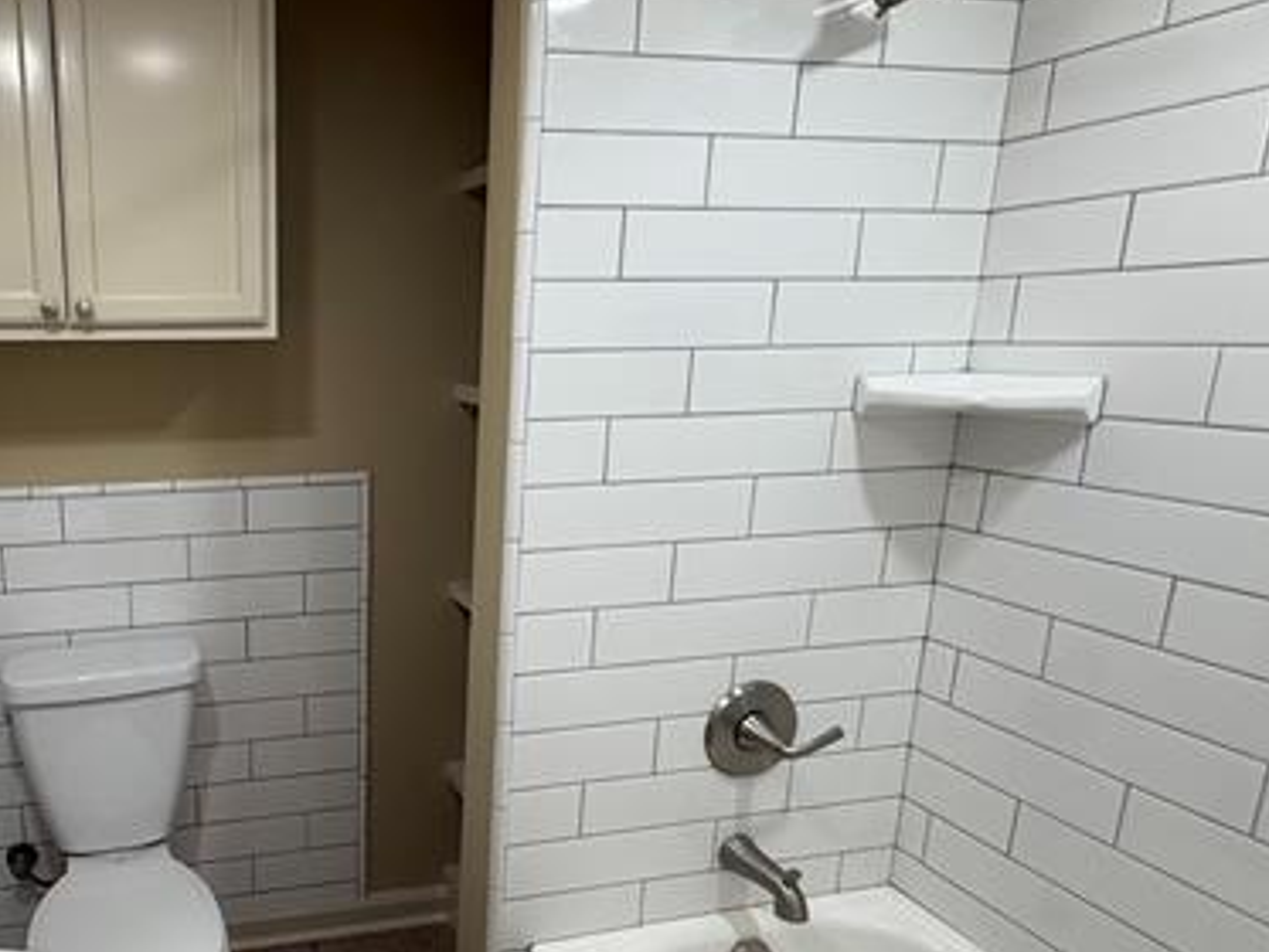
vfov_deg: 56.7
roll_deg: +0.6
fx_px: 880
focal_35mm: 24
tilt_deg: -12.1
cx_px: 269
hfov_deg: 65.6
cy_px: 520
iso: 200
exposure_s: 1/120
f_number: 2.2
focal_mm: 2.22
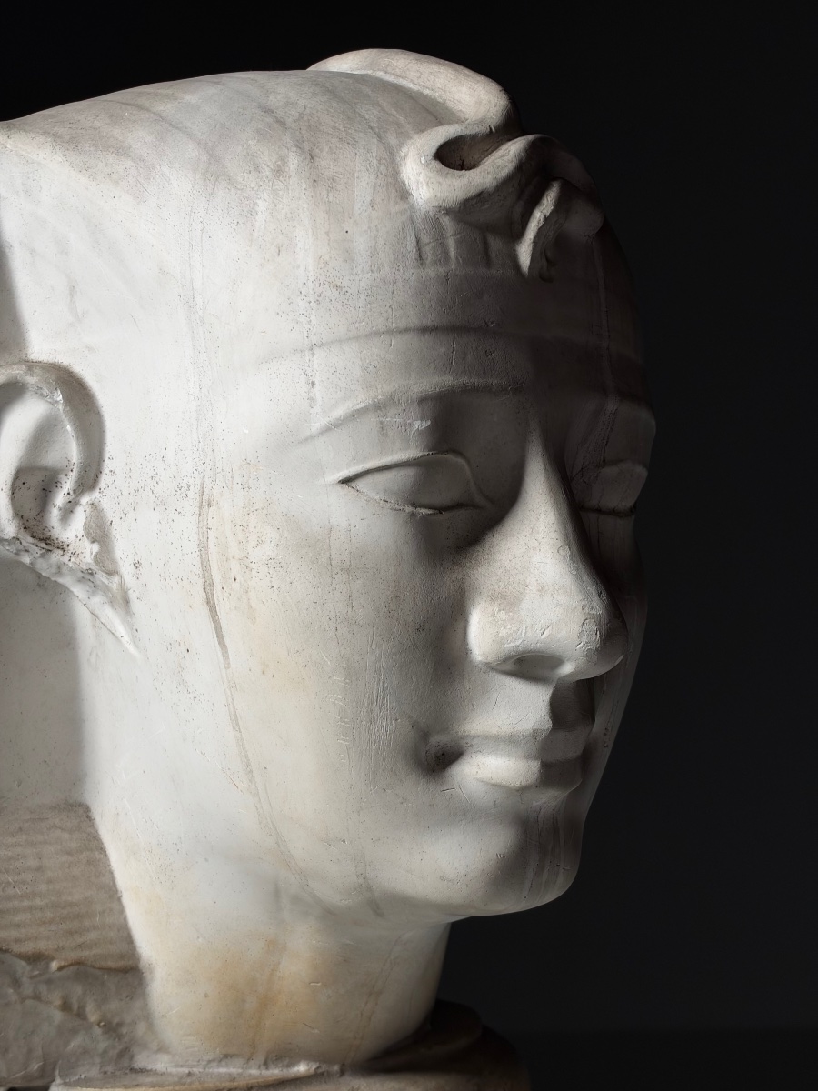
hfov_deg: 30.3
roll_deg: -0.8
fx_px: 1512
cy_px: 546
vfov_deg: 39.7
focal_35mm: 48
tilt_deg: +2.4
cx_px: 409
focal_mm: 6.93
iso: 80
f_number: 1.8
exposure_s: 1/109
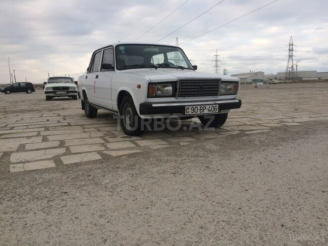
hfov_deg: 61.7
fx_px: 275
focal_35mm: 29
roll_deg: +1.7
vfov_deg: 48.2
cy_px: 123
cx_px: 164
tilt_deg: -7.6
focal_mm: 4.15
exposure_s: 1/192
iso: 32
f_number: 2.2
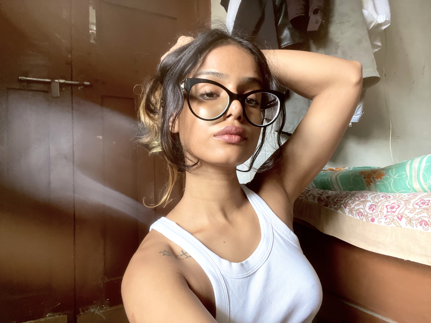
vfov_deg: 58.9
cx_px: 216
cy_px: 162
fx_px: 286
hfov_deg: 73.9
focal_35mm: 23
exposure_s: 1/47
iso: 400
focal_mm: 2.71
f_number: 2.2
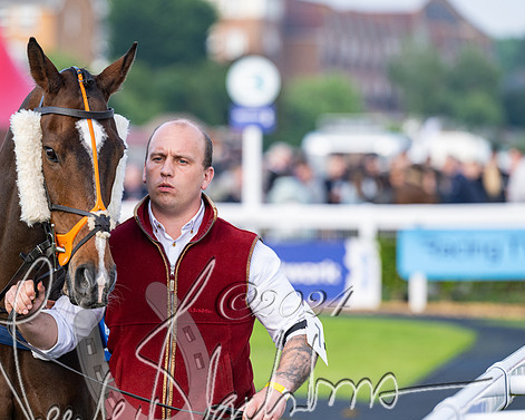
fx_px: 4600
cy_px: 210
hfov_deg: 6.5
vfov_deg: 5.2
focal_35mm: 296
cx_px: 180
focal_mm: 200
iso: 400
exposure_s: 1/800
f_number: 4
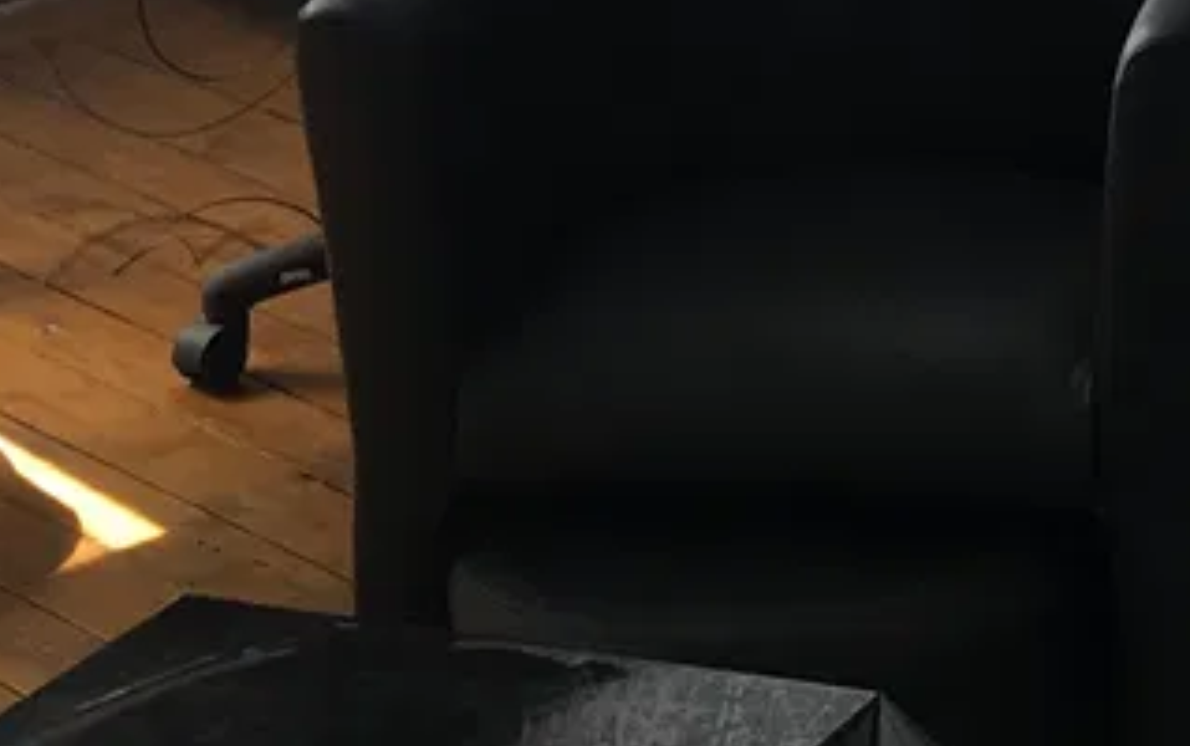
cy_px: -1000
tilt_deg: -6.1
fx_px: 4999
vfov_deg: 7.9
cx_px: 1746
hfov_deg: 12.9
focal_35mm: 154
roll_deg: -0.9
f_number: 2.2
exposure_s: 1/100
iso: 25
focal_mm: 4.15
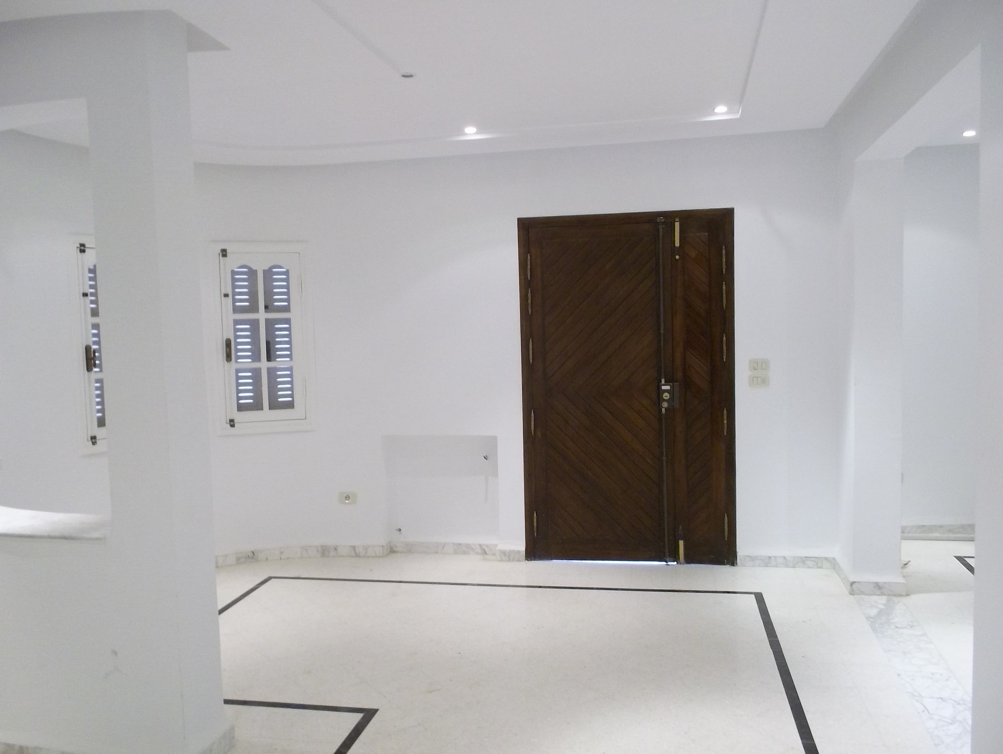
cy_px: 377
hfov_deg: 61.6
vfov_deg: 48.3
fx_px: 841
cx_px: 502
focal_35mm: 29
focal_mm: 4.1
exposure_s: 1/8
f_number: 3.3
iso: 174
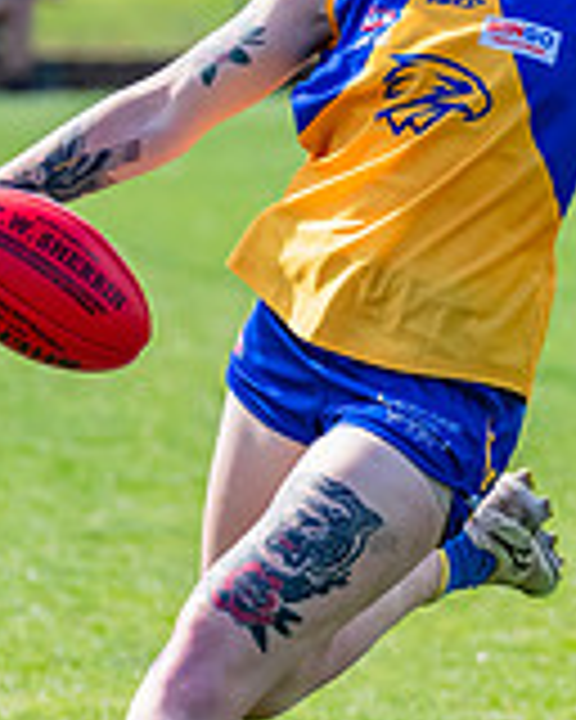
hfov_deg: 1.4
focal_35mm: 1078
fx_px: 22971
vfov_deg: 1.8
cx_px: 396
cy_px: 320
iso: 800
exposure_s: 1/1600
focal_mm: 250
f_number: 7.1
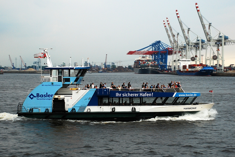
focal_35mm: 72
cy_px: 78
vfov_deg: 19.0
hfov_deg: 28.0
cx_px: 118
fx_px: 470
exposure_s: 1/60
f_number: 4.8
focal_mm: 48
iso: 320
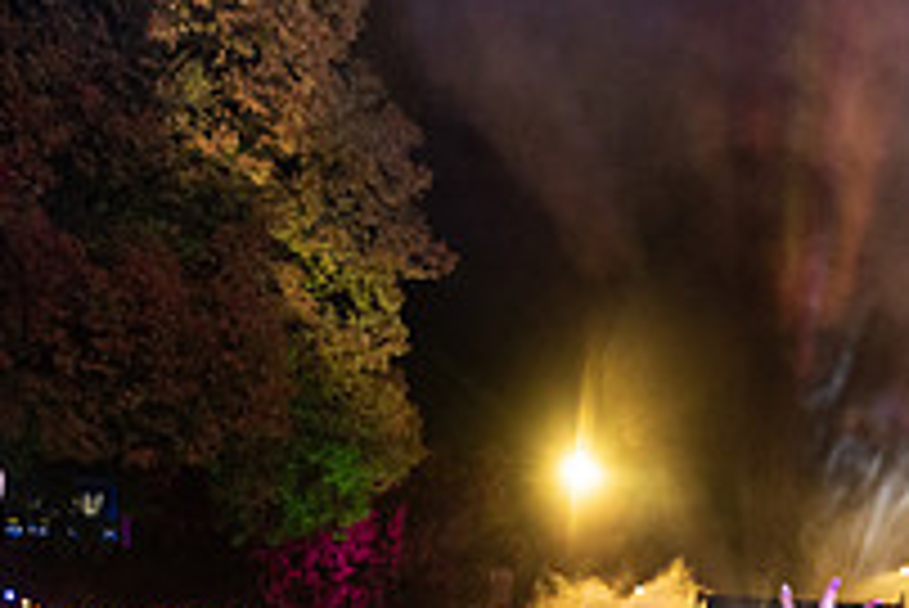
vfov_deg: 24.4
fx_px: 1162
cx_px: 765
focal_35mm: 46
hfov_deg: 40.4
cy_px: 853
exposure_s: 1/100
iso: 2000
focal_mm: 16
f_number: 3.5
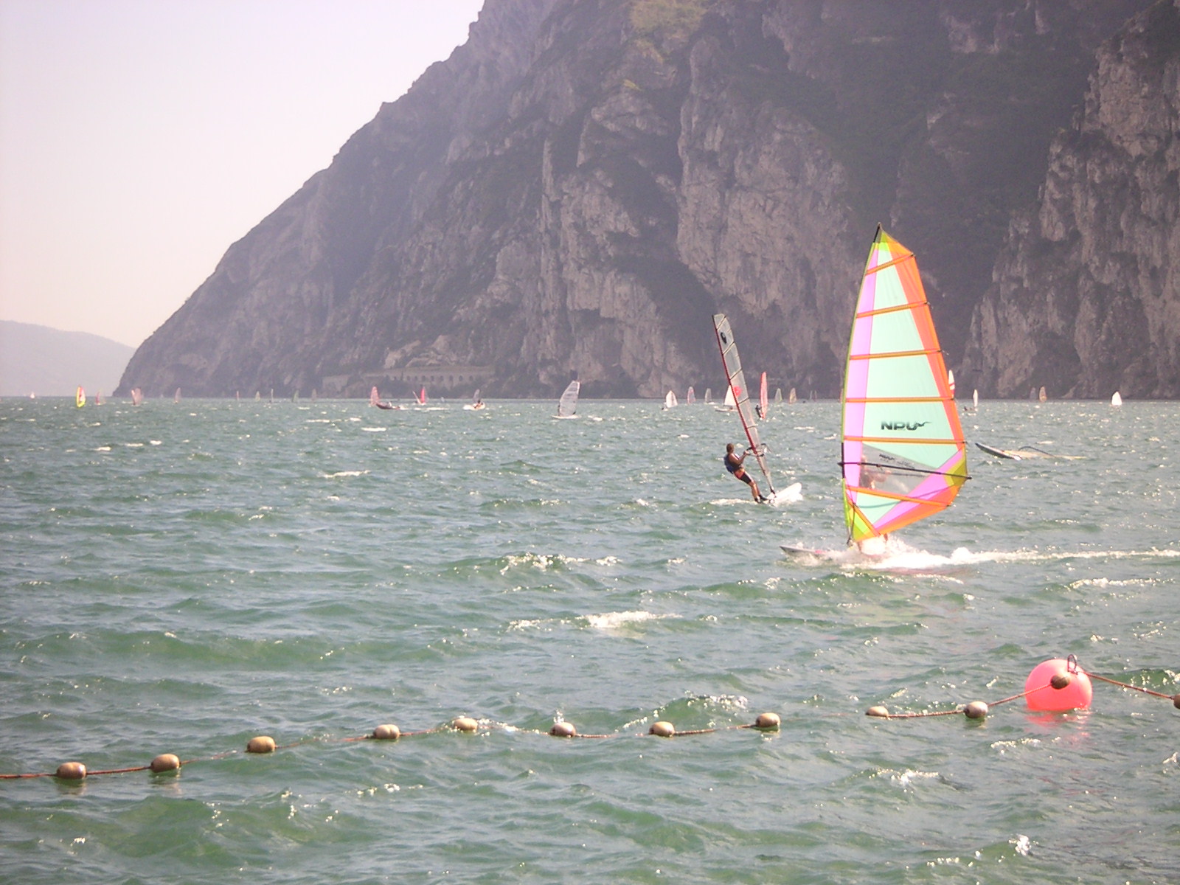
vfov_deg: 13.3
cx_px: 590
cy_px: 442
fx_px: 3784
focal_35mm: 111
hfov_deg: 17.7
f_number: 3.7
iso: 64
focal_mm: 14.4
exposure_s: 1/350
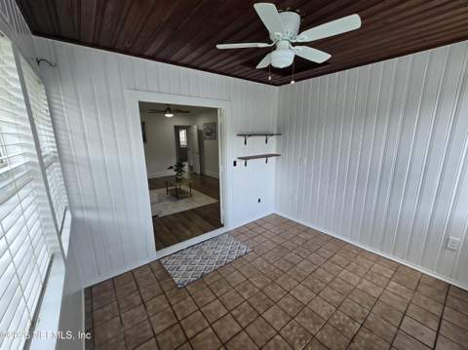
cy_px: 175
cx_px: 234
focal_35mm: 13
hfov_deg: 106.2
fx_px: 176
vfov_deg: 89.8
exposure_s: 1/120
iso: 64
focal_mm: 2.2
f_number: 2.2
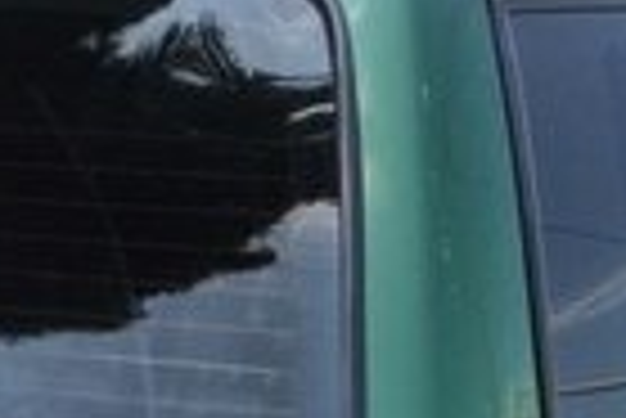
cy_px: 744
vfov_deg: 9.2
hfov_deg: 14.3
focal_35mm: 143
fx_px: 2489
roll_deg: +0.7
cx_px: 423
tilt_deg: -17.5
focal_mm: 4.15
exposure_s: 1/270
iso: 32
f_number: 2.2
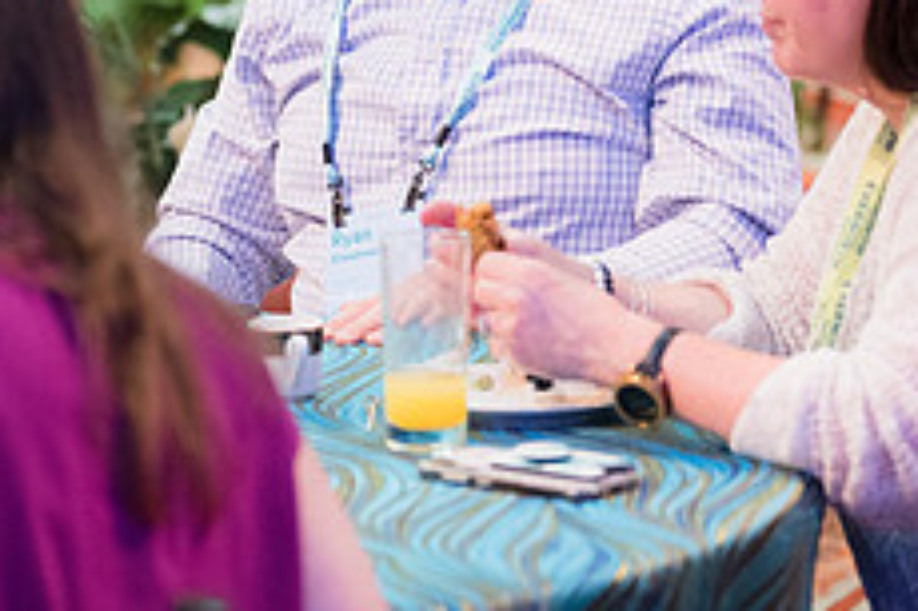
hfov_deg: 9.4
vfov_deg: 6.3
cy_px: -46
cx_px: 399
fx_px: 5555
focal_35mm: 218
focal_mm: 86
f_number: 2.8
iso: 3600
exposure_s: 1/125
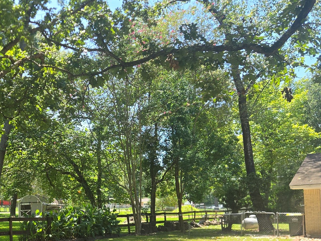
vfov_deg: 29.9
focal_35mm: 47
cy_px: 206
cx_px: 62
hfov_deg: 38.8
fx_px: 436
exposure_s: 1/450
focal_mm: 5.4
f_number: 1.8
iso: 25
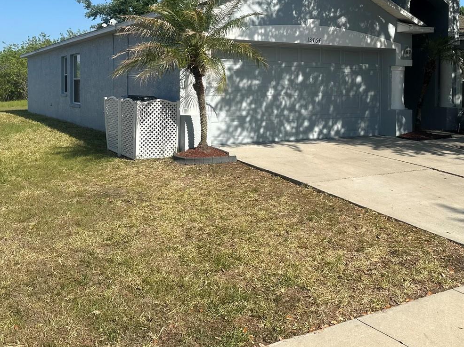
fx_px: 523
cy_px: 90
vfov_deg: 36.0
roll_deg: -0.4
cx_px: 270
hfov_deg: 47.7
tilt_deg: +0.2
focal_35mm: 39
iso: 80
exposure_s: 1/4762
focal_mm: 6.86
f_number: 1.78
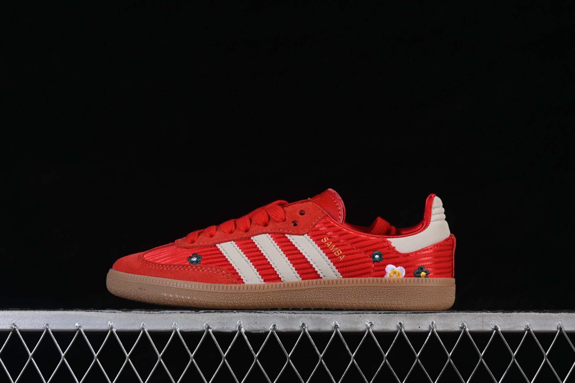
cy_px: 192
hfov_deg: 27.0
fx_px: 1198
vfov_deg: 18.2
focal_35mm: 75
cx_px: 288
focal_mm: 50
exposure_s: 1/80
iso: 160
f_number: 8
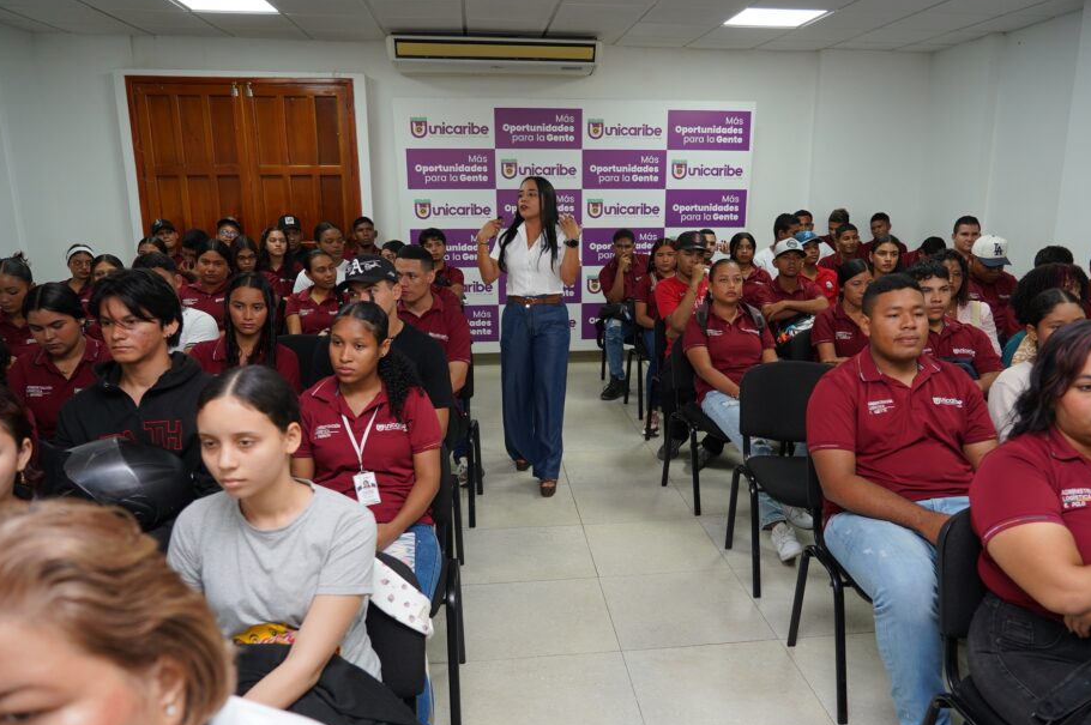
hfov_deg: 67.3
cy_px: 397
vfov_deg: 47.8
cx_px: 585
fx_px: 817
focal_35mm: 27
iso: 640
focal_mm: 24
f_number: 4
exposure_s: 1/100
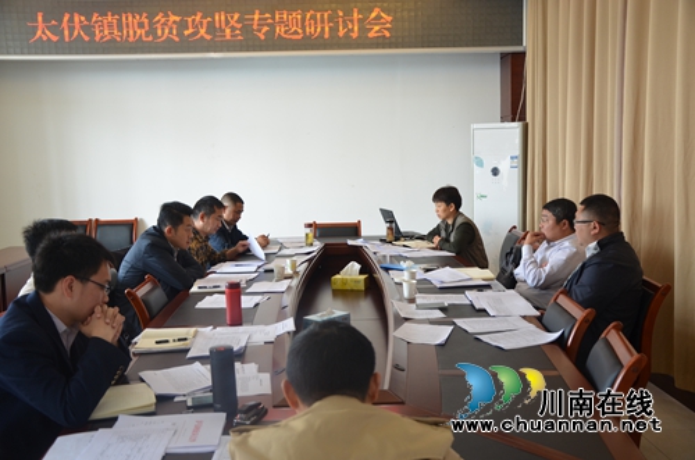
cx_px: 348
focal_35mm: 36
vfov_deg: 36.7
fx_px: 693
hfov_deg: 53.2
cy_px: 230
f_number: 4
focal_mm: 24
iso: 400
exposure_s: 1/60
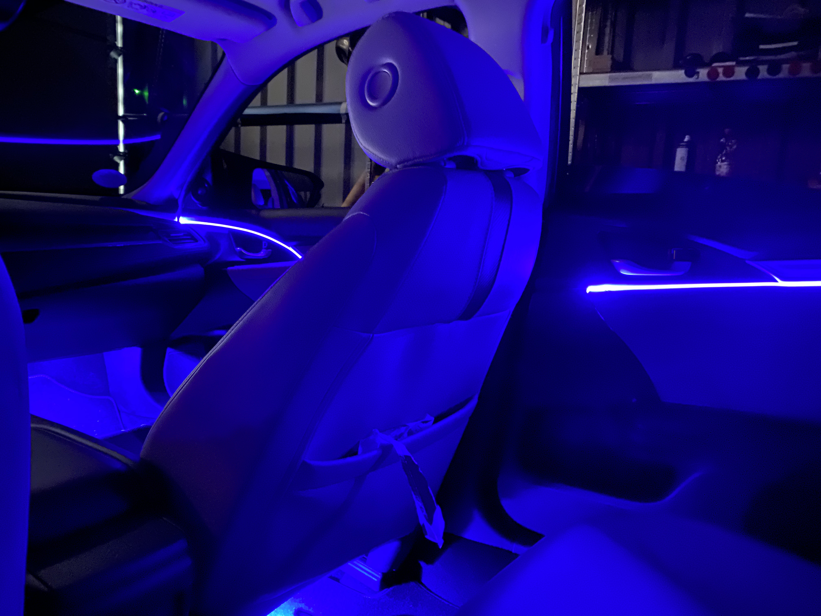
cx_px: 410
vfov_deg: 53.1
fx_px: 617
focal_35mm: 26
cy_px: 308
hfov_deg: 67.3
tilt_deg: -8.4
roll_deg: -3.3
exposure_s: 1.1
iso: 2000
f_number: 1.8
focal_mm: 4.25
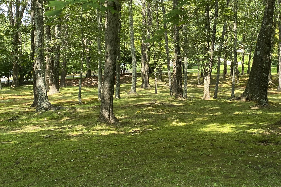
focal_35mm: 52
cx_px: 212
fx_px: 406
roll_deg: -0.3
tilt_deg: +0.0
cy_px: 61
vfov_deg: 25.8
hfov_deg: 37.2
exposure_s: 1/123
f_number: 1.8
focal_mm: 4.25
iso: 32
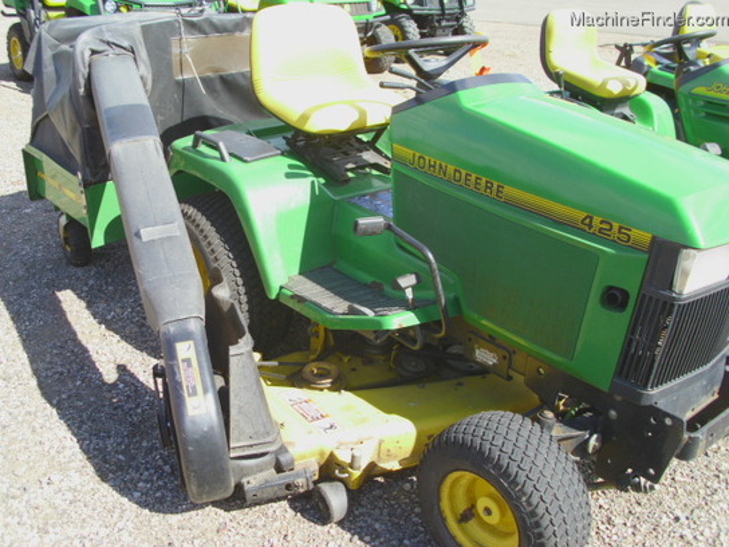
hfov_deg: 49.0
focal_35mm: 38
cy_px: 274
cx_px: 364
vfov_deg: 37.7
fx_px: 800
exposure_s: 1/291
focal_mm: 6.36
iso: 50
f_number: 3
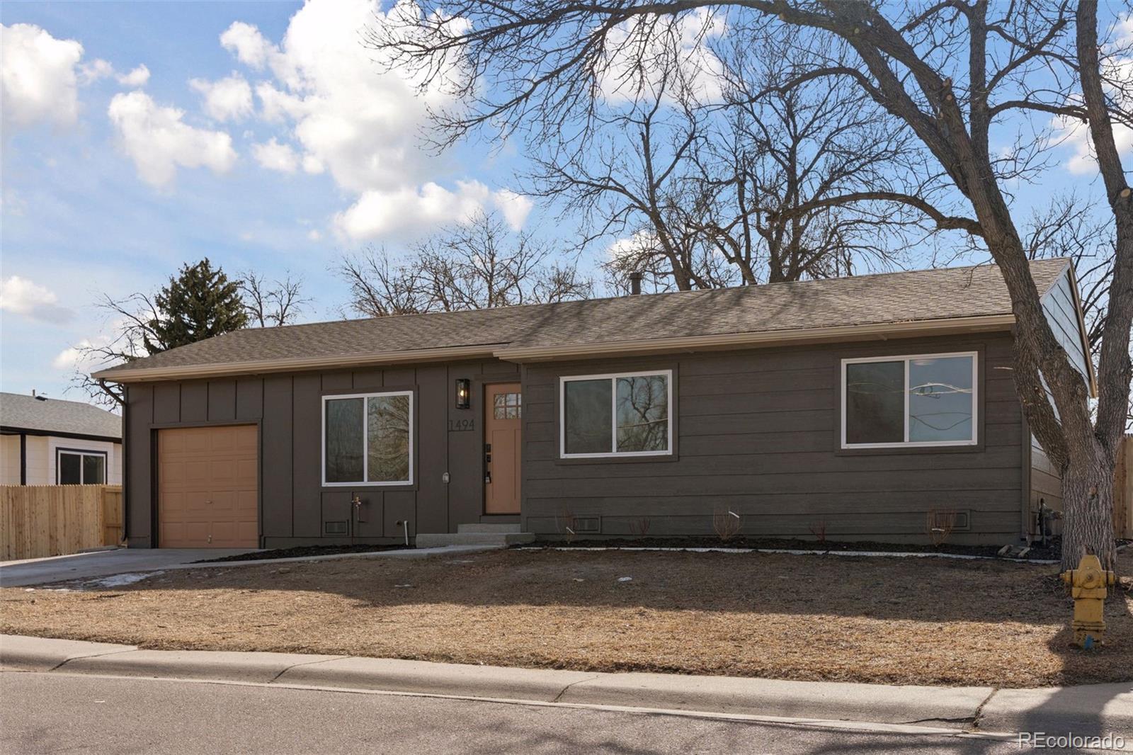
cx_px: 566
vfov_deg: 32.6
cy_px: 378
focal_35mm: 41
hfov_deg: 47.4
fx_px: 1290
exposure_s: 1/800
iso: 400
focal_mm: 41
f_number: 9
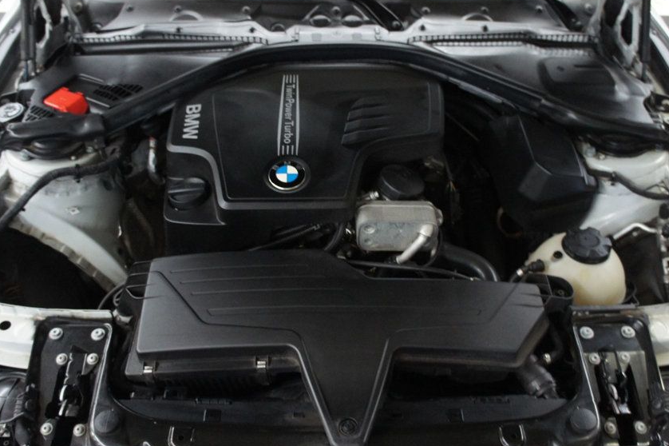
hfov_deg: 57.2
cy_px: 222
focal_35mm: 33
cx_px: 324
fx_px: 613
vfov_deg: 39.9
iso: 1600
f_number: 3.5
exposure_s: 1/40
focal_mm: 18
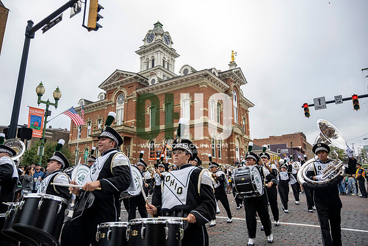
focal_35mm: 24
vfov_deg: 53.2
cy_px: 123
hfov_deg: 73.7
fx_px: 245
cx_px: 184
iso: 800
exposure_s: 1/1600
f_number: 4
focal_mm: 24
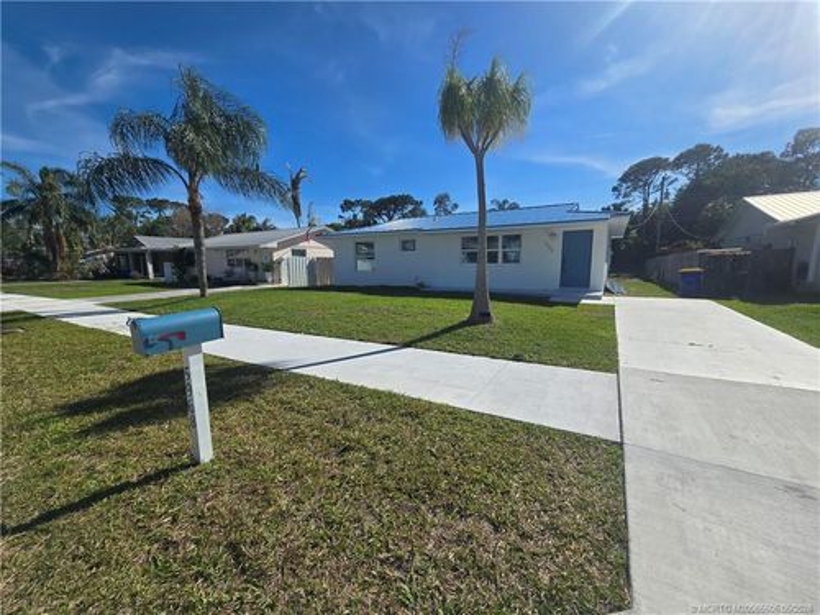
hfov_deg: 106.2
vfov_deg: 89.9
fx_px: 308
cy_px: 308
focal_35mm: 13
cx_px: 410
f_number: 2.2
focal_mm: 2.2
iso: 50
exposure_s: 1/3829
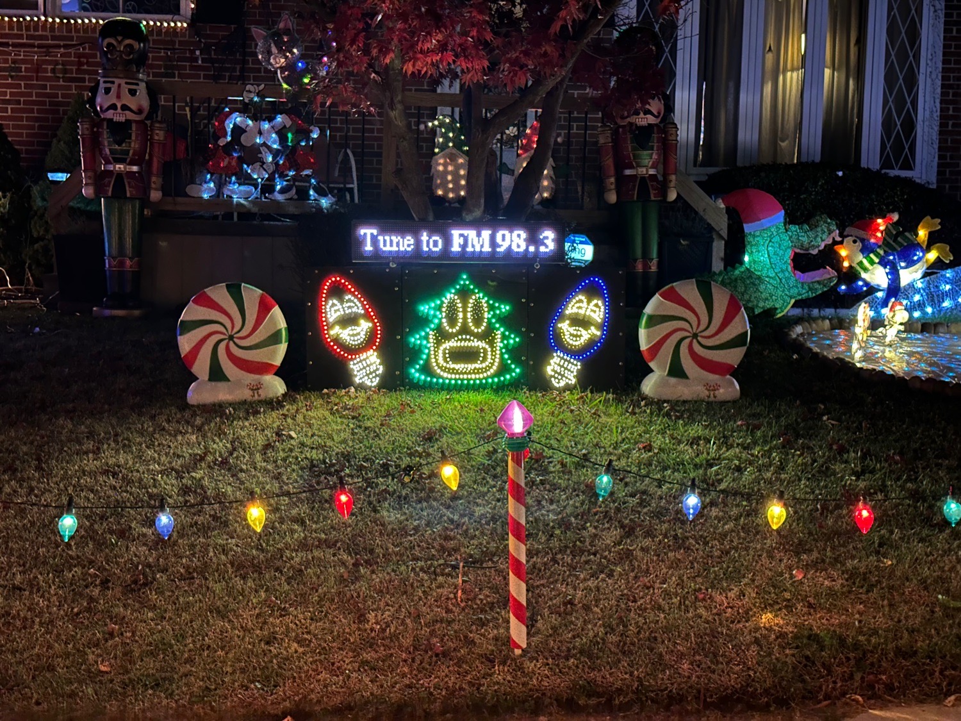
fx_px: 1333
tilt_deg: -4.6
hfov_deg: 39.7
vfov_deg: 30.3
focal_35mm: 48
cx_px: 480
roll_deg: -0.9
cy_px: 360
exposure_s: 1/9
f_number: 1.78
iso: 800
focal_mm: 6.86
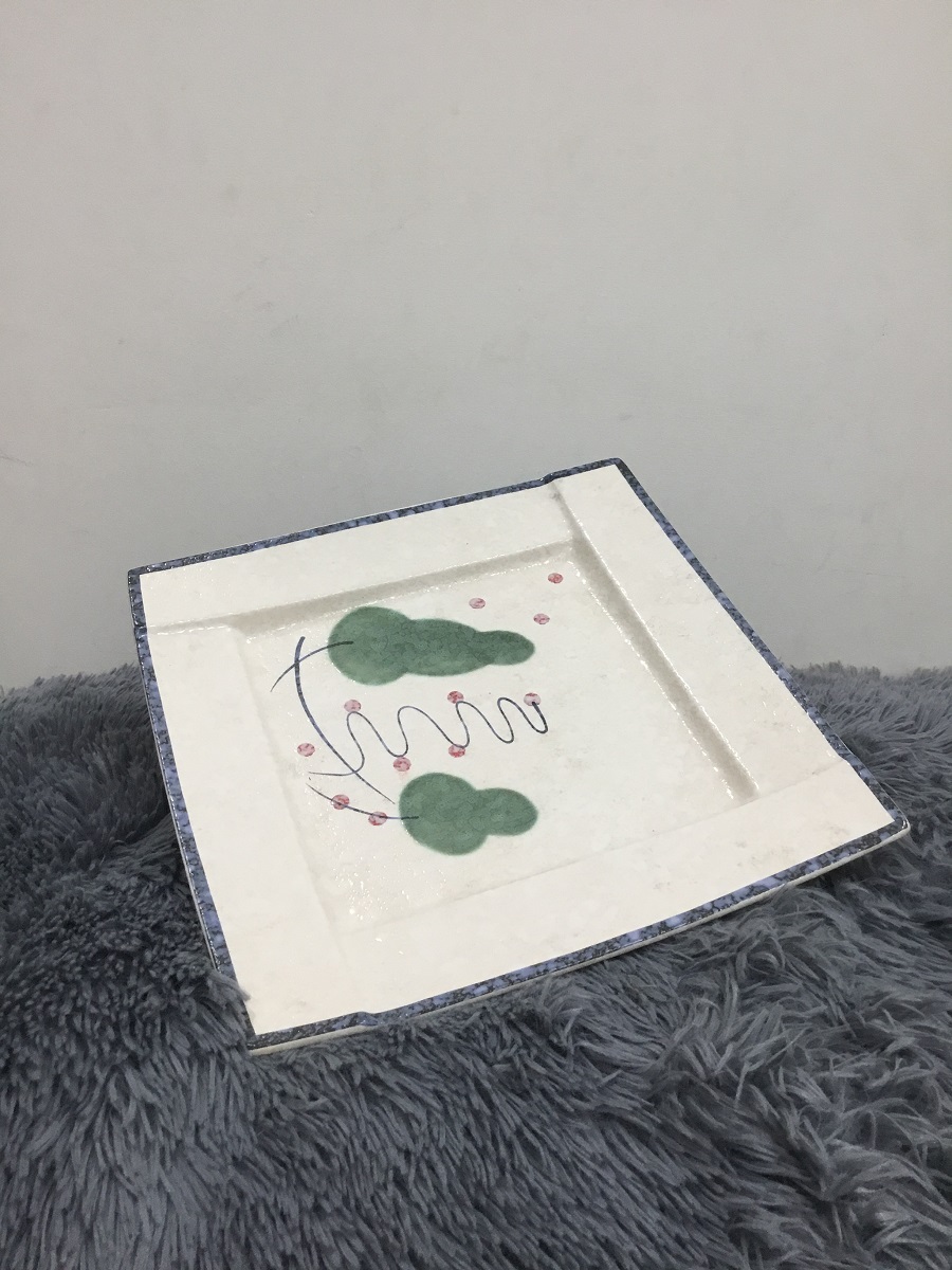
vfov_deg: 58.4
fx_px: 1137
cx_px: 476
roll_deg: +0.7
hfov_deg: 45.4
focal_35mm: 31
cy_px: 635
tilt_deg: -14.1
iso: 40
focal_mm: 3.3
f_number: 2.4
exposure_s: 1/33
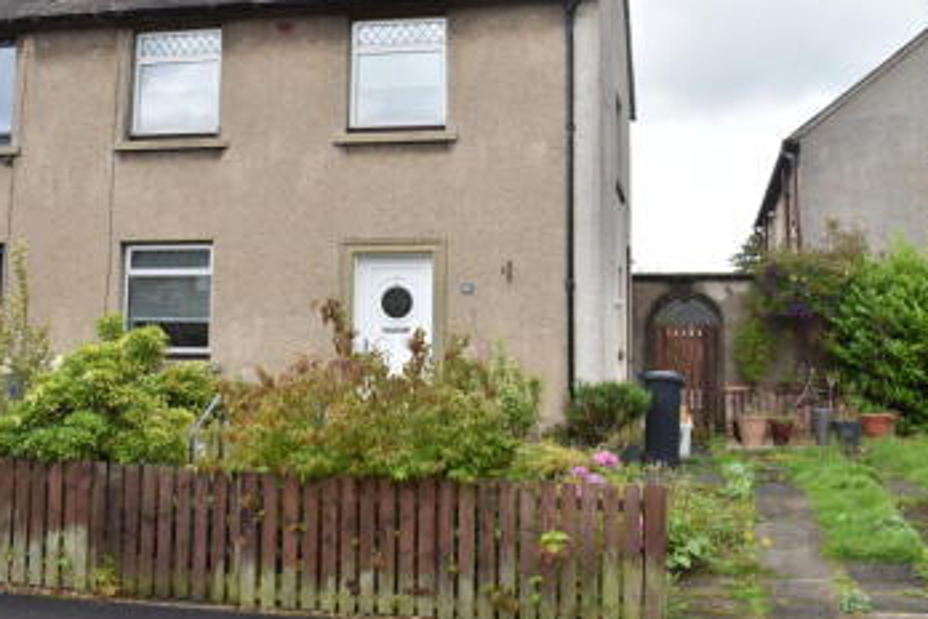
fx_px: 1160
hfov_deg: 43.6
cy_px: 228
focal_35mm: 45
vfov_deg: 29.7
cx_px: 471
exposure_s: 1/250
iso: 100
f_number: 5
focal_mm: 22
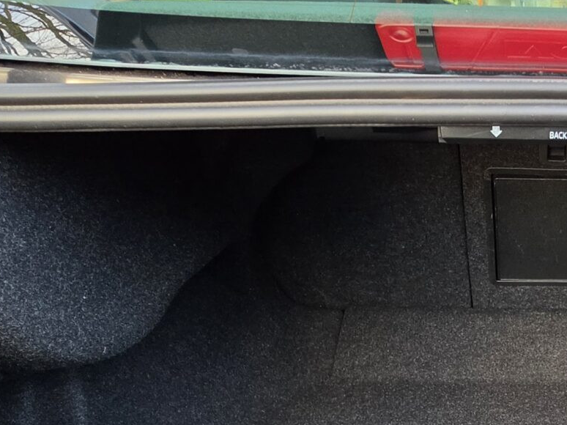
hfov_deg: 38.9
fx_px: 704
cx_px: 566
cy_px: 467
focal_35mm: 43
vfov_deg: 30.1
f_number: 1.9
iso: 160
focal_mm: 2.2
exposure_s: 1/100
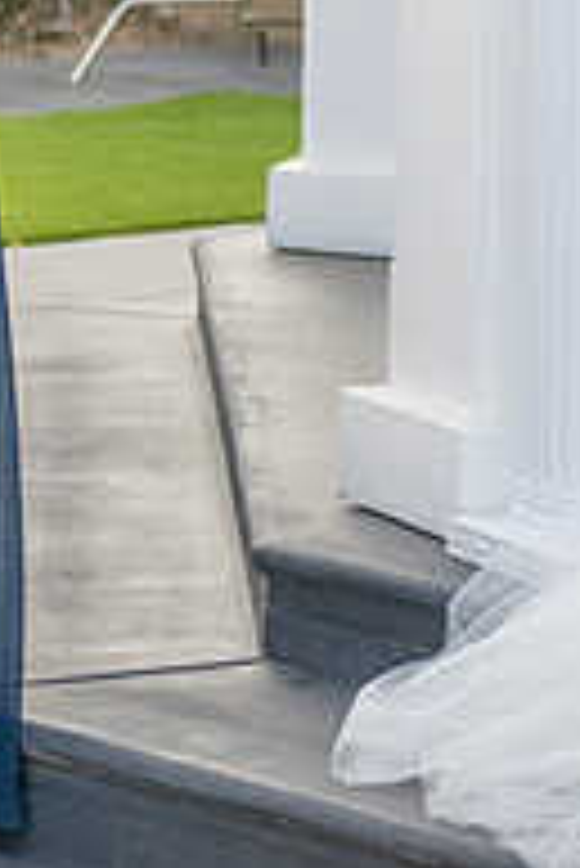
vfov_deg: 9.7
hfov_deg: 6.3
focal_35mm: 210
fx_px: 5066
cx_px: -638
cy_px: 2
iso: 400
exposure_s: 1/800
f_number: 2.8
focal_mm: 70
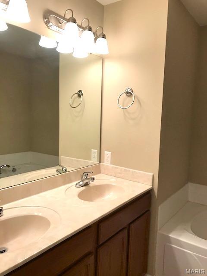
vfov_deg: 63.4
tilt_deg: -4.3
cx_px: 104
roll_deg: -1.8
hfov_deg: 49.7
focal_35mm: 28
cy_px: 138
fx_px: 223
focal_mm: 3.99
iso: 25
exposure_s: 1/40
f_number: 1.8
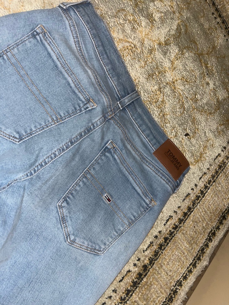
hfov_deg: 53.1
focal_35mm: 26
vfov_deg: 67.3
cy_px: 152
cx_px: 114
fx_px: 229
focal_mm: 5.1
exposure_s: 1/33
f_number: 1.6
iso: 50
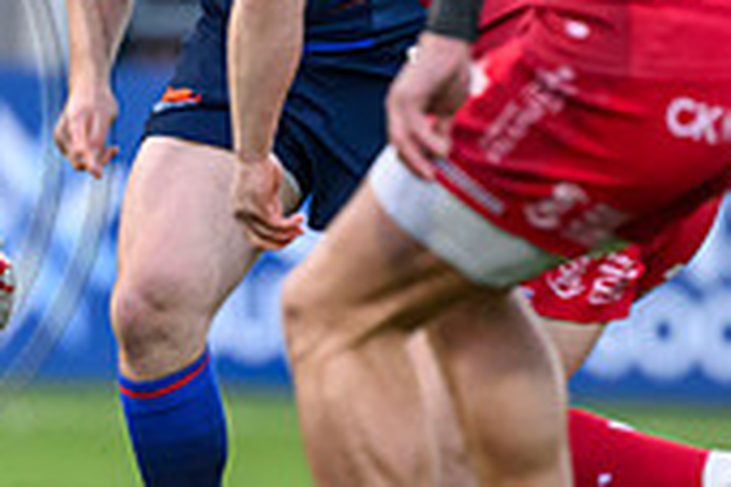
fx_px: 35166
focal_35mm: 1732
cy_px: 343
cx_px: -167
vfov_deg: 0.8
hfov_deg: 1.2
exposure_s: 1/1600
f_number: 3.2
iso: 2500
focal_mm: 400
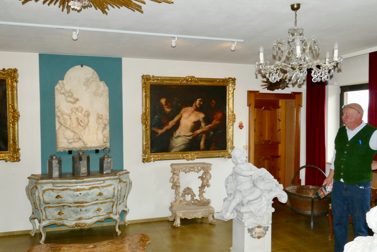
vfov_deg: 46.4
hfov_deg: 65.4
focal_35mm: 28
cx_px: 203
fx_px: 293
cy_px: 132
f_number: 8
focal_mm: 9.12
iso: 800
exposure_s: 1/60
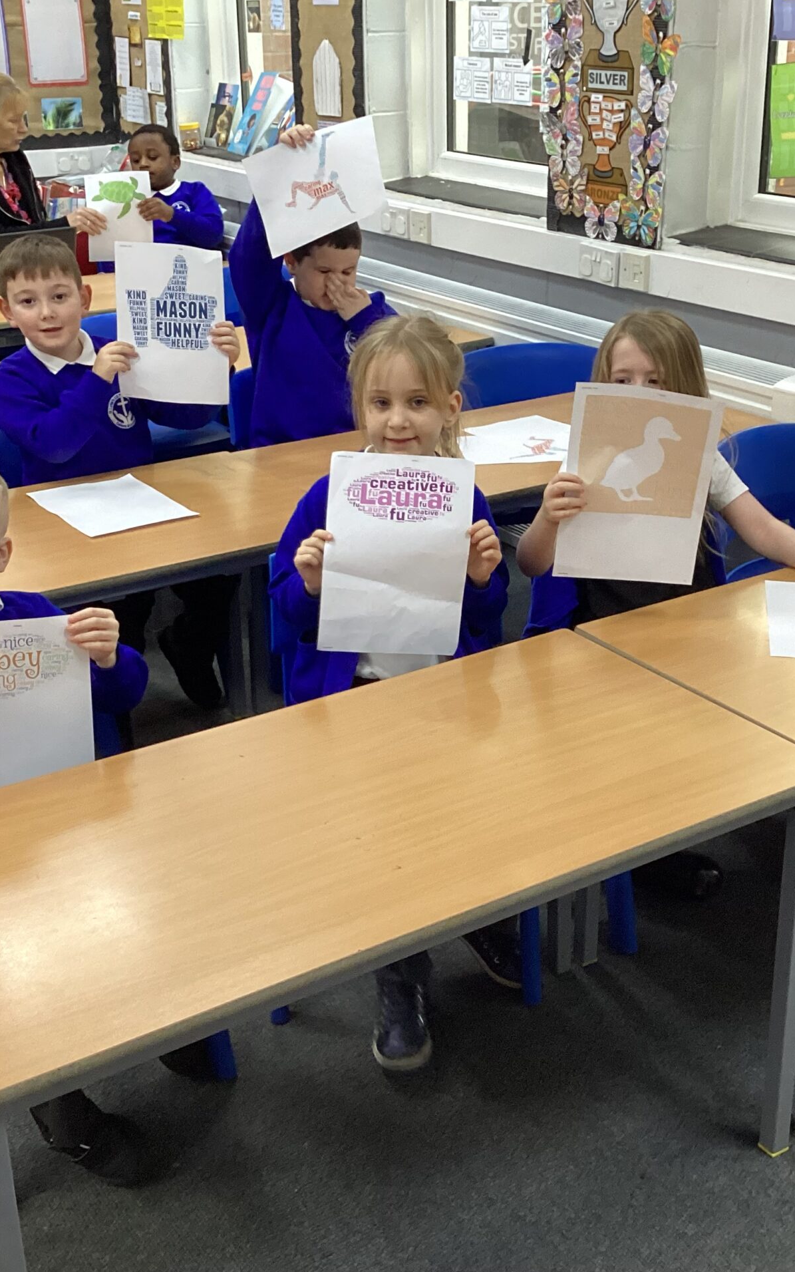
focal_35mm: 44
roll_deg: -0.5
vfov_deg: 45.3
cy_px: 637
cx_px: 435
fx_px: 1525
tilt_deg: -22.0
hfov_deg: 29.2
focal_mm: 3.3
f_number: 2.4
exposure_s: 1/50
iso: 160
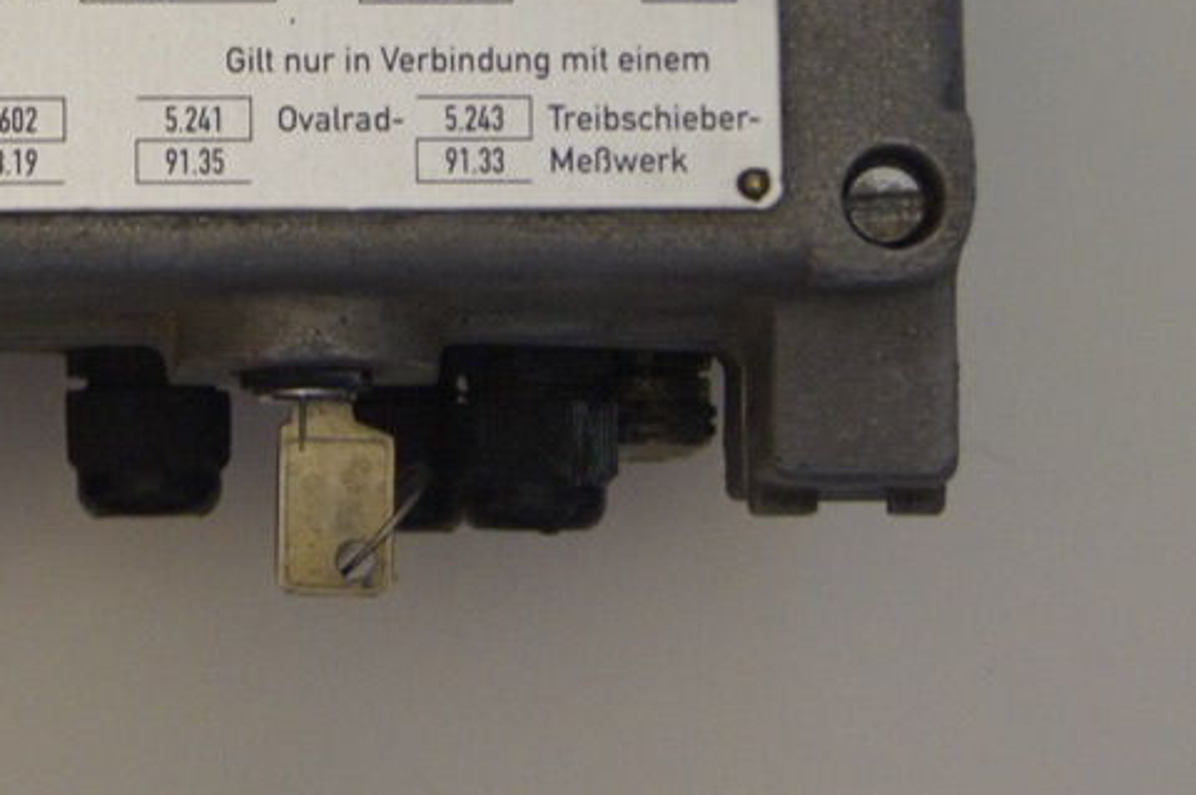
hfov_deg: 11.6
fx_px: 5808
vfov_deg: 7.8
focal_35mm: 175
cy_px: -188
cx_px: 10
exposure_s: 1/20
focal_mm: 40
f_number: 5.6
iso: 1600
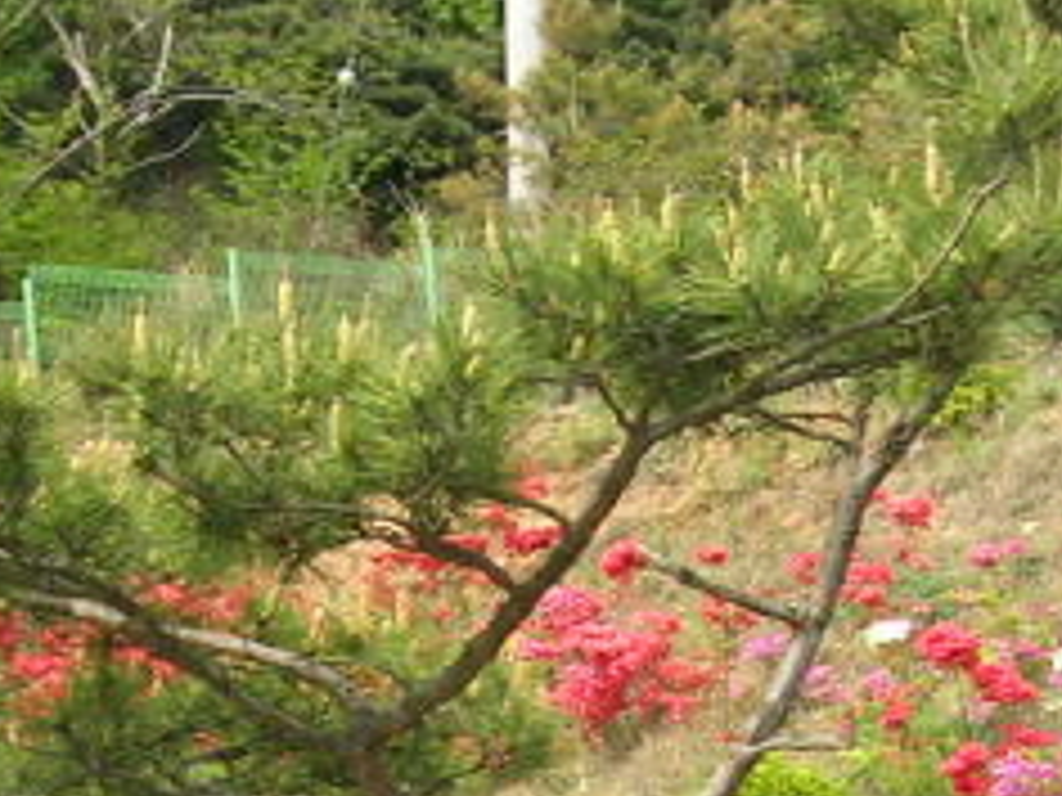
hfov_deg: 15.2
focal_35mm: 129
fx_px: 3958
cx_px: 729
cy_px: 1115
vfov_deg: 11.1
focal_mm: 7.8
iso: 64
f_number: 4.8
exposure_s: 1/266
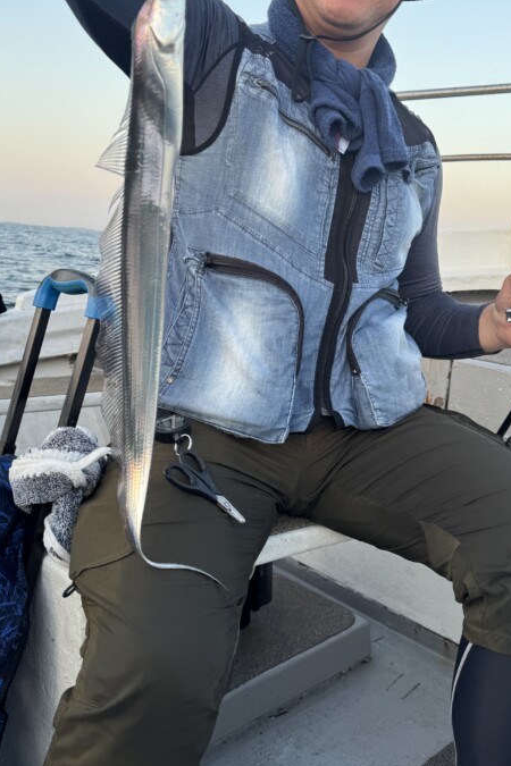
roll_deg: -9.9
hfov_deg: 35.9
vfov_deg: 51.7
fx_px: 788
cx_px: 296
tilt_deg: -3.4
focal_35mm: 37
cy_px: 330
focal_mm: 6.76
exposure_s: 1/354
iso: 80
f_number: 1.78
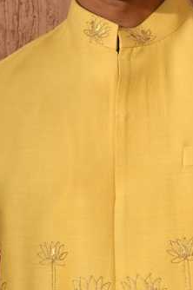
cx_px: 136
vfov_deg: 23.7
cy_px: 212
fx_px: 685
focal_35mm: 85
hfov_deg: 16.0
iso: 250
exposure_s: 1/160
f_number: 8
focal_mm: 54
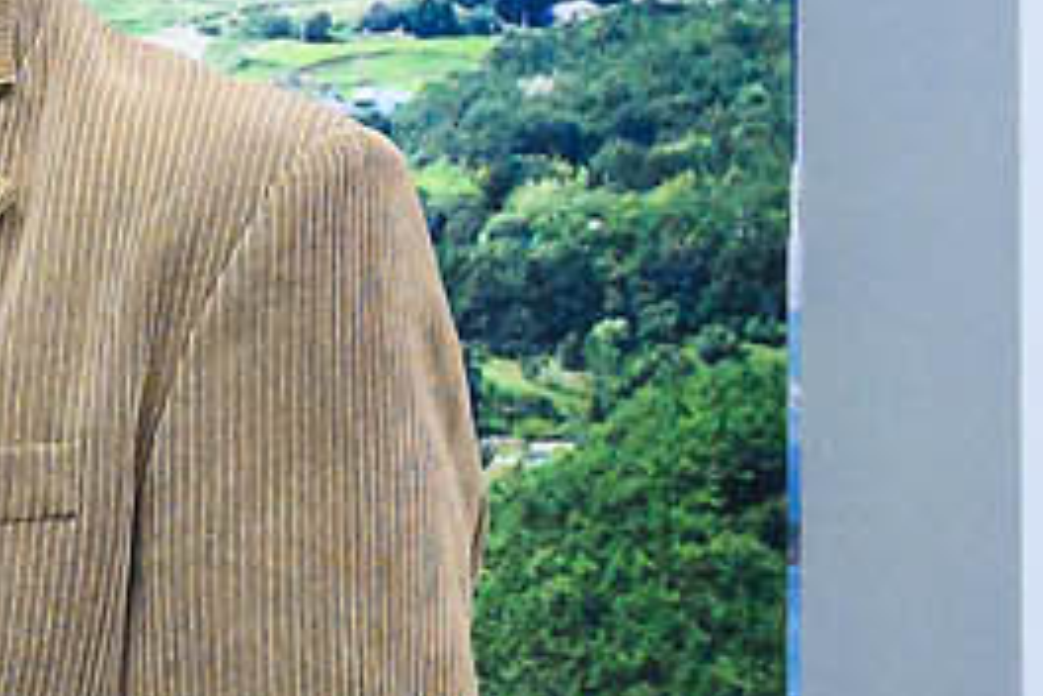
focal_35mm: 288
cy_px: 38
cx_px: -2355
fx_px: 8343
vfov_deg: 4.8
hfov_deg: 6.4
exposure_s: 1/200
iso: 2000
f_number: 4
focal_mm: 38
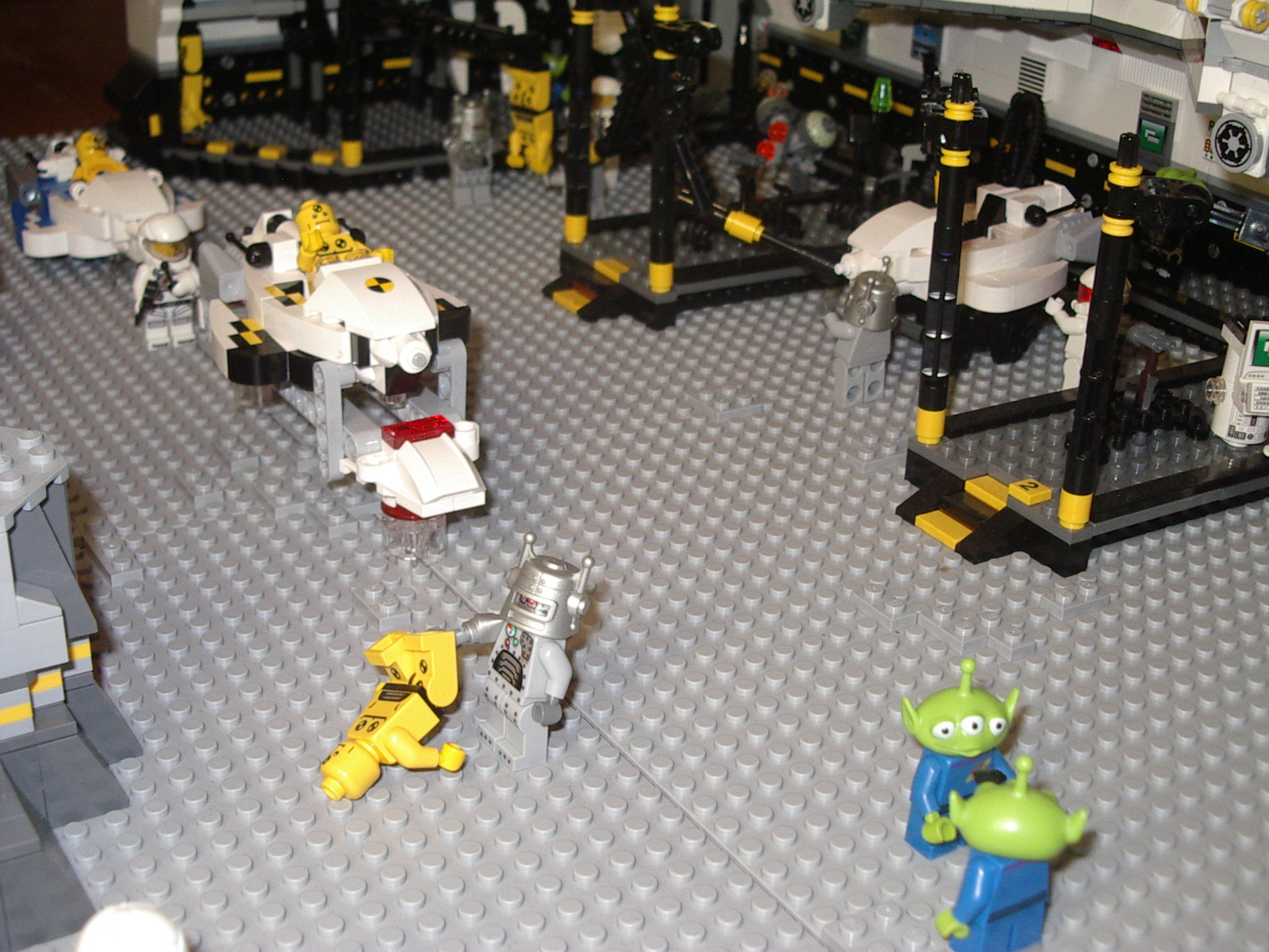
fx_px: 1906
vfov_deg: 28.0
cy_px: 476
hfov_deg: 36.8
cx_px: 634
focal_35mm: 52
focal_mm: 7.8
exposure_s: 1/60
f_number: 3
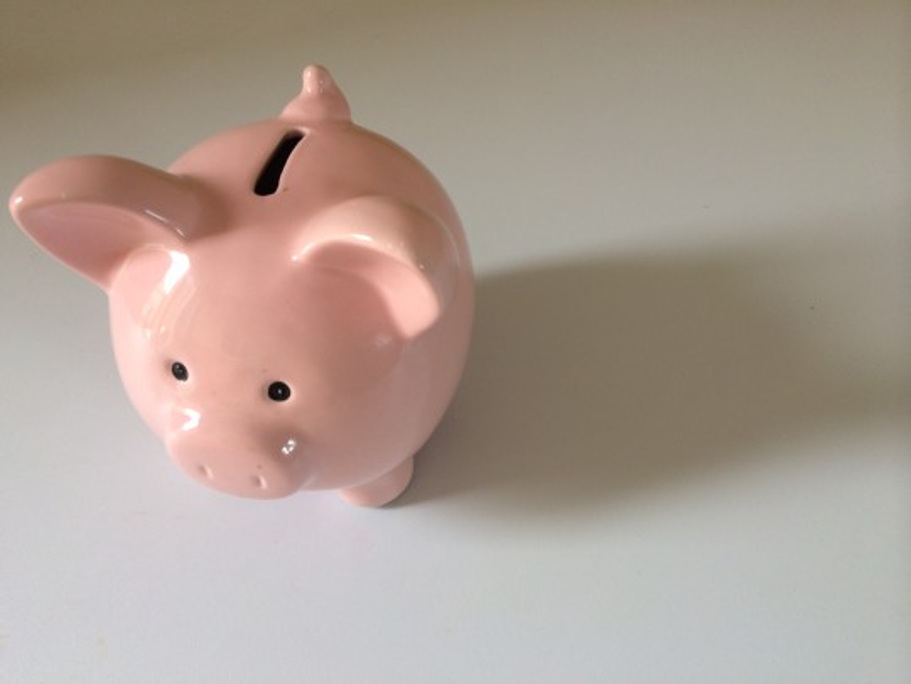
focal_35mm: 30
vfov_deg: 46.8
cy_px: 342
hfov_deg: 60.0
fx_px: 790
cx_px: 456
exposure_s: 1/60
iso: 50
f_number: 2.2
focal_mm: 4.12
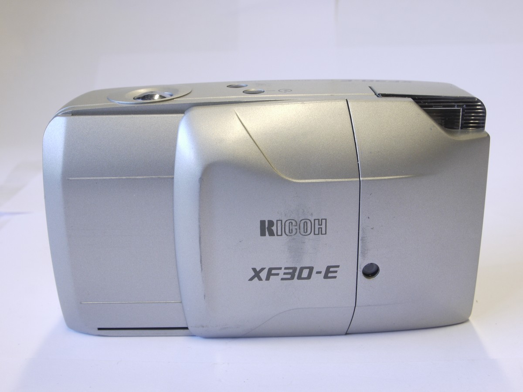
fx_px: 725
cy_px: 196
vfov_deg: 30.3
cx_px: 262
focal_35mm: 48
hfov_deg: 39.7
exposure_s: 1/13
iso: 400
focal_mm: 24
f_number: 11
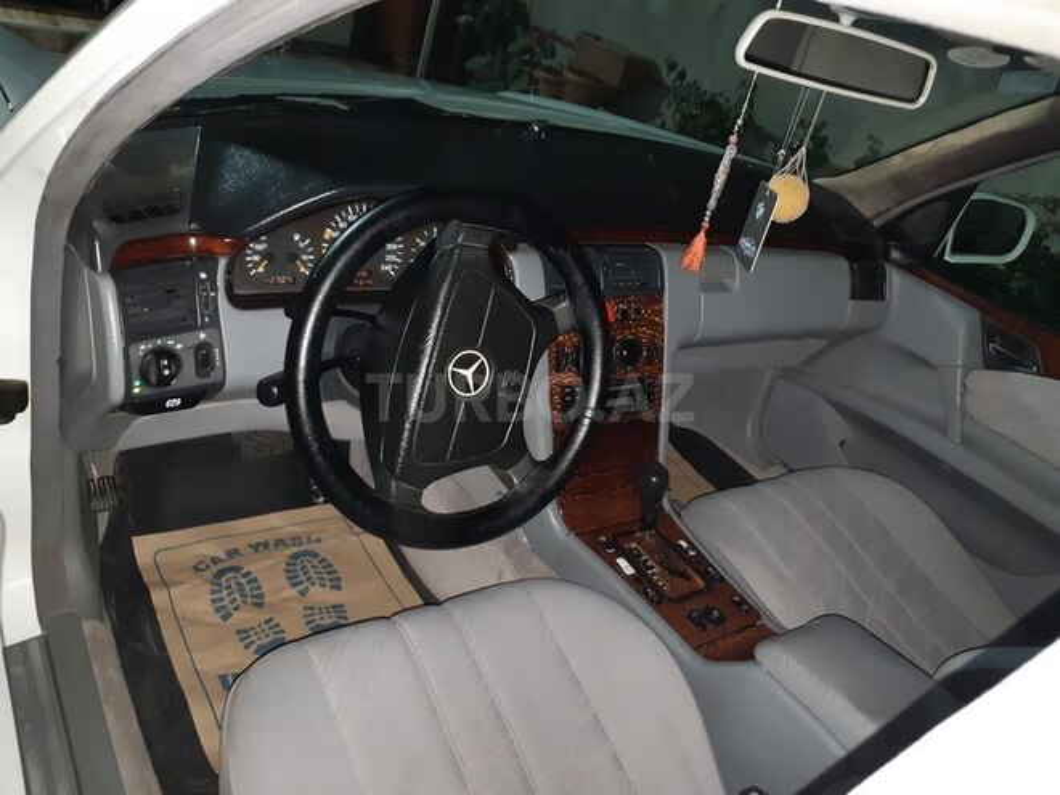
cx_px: 530
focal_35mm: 26
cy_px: 398
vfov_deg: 53.1
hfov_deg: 67.3
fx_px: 796
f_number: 1.7
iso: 320
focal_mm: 3.93
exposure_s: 1/25
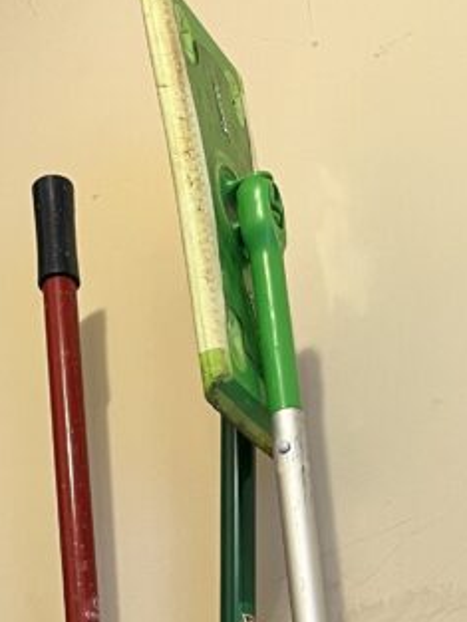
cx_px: 189
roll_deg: -1.1
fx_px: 1528
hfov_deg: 17.4
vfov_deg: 19.5
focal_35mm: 85
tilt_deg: +9.1
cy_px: 974
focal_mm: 5.1
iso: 125
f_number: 1.6
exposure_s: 1/60
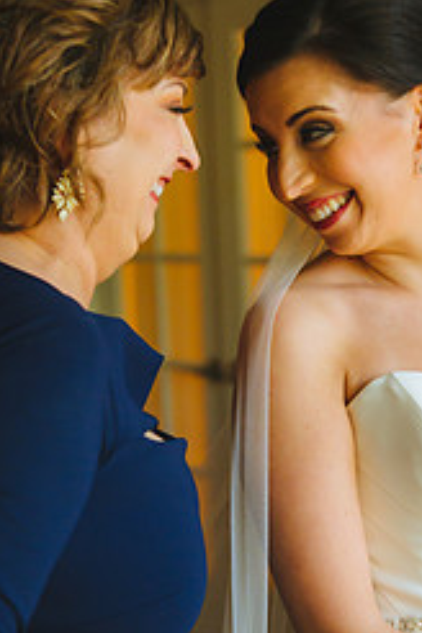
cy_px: 391
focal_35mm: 84
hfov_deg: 16.2
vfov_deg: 24.1
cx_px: 297
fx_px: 1477
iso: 4000
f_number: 2.8
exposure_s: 1/200
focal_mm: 46
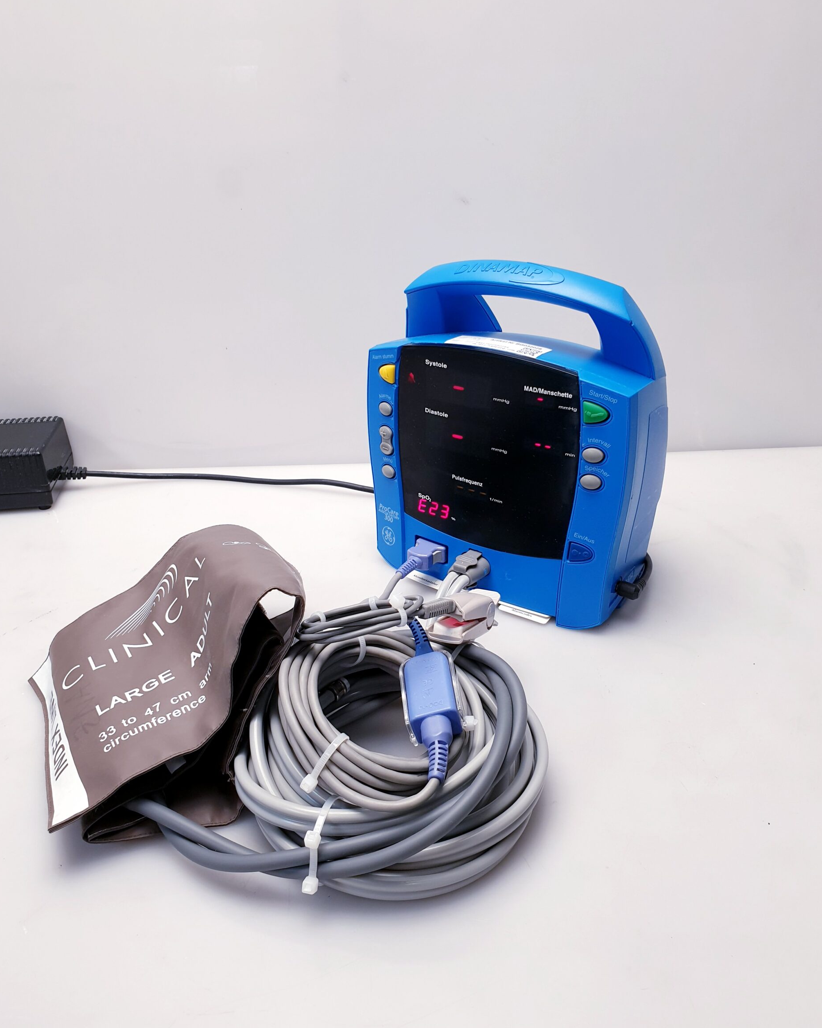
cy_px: 492
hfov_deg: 51.5
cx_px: 420
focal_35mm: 28
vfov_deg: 62.2
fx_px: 851
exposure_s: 1/50
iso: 64
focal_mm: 4.3
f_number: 2.4
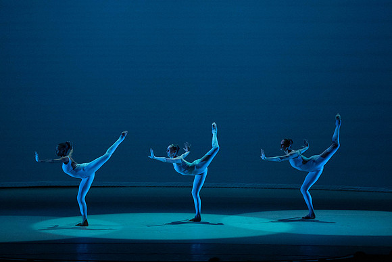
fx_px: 1949
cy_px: 131
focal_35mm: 179
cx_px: 196
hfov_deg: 11.5
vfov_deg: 7.7
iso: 16000
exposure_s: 1/400
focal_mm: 179
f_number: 5.6
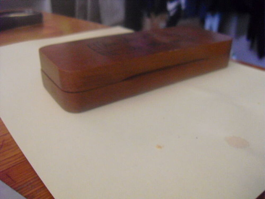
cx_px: 132
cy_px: 100
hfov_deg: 51.4
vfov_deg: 39.7
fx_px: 276
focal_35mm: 36
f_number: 3.1
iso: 800
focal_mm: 6.3
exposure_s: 1/13
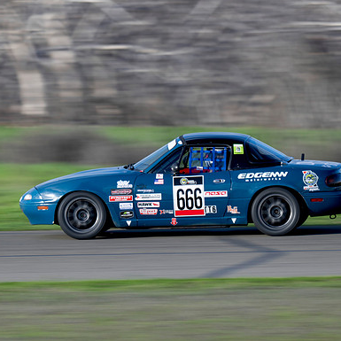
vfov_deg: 1.7
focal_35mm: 1025
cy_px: 170
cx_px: 168
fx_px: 11424
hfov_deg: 1.7
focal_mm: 800
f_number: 9
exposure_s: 1/80
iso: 90
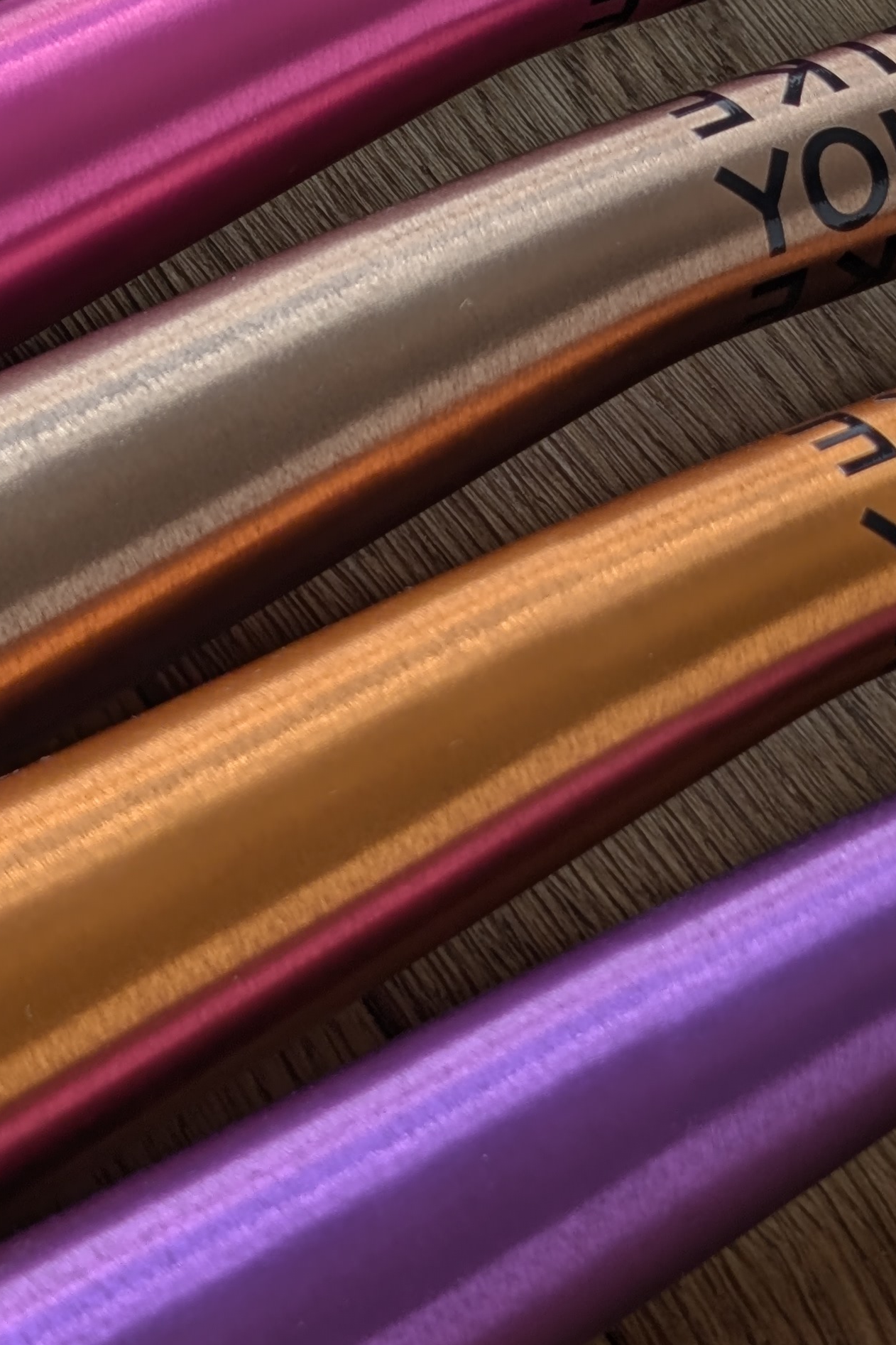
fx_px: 4106
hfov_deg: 12.5
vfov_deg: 18.2
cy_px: 50
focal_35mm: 110
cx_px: 434
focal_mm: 6.9
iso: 19
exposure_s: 1/226
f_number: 1.68
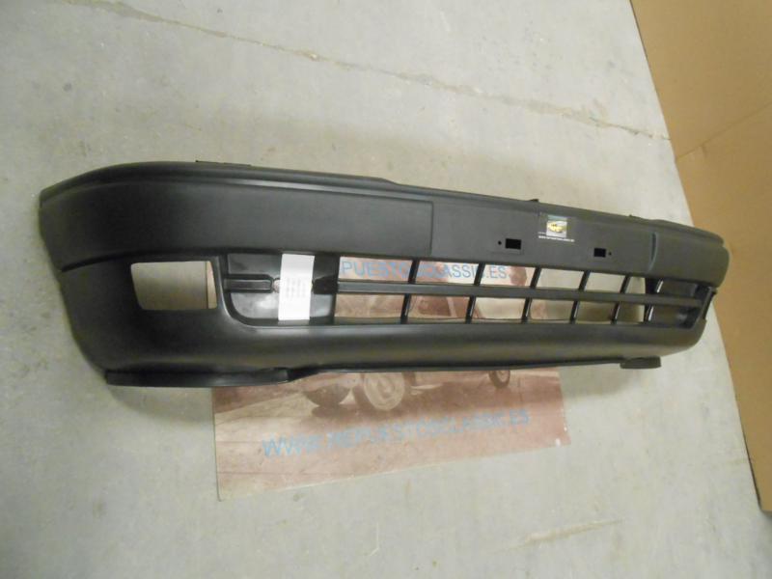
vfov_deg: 53.1
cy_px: 290
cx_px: 386
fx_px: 580
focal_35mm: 26
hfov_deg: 67.3
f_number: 3.5
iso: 800
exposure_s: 1/15
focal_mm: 4.6
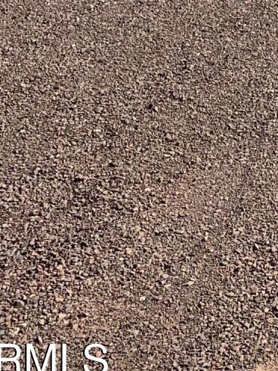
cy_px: -326
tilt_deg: -1.9
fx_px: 1136
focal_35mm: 106
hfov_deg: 13.2
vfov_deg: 15.5
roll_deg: +1.6
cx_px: 422
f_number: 1.8
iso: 25
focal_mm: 4.25
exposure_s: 1/3185
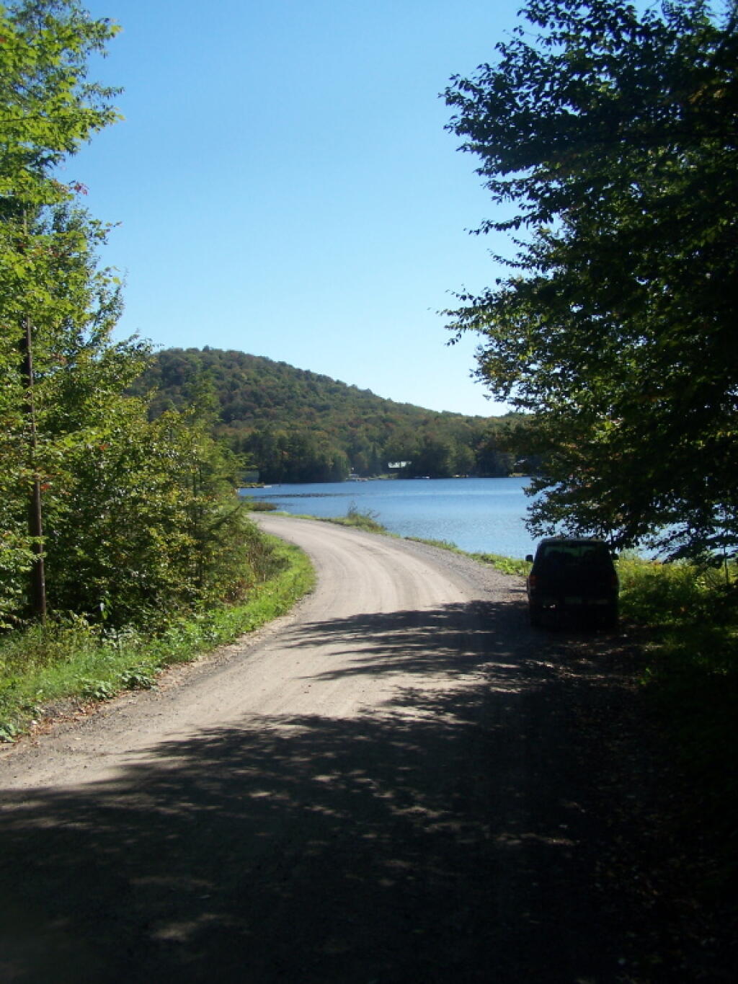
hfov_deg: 37.7
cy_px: 492
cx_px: 369
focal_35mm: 38
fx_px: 1080
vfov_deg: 49.0
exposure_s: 1/640
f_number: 4
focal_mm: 6.3
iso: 80
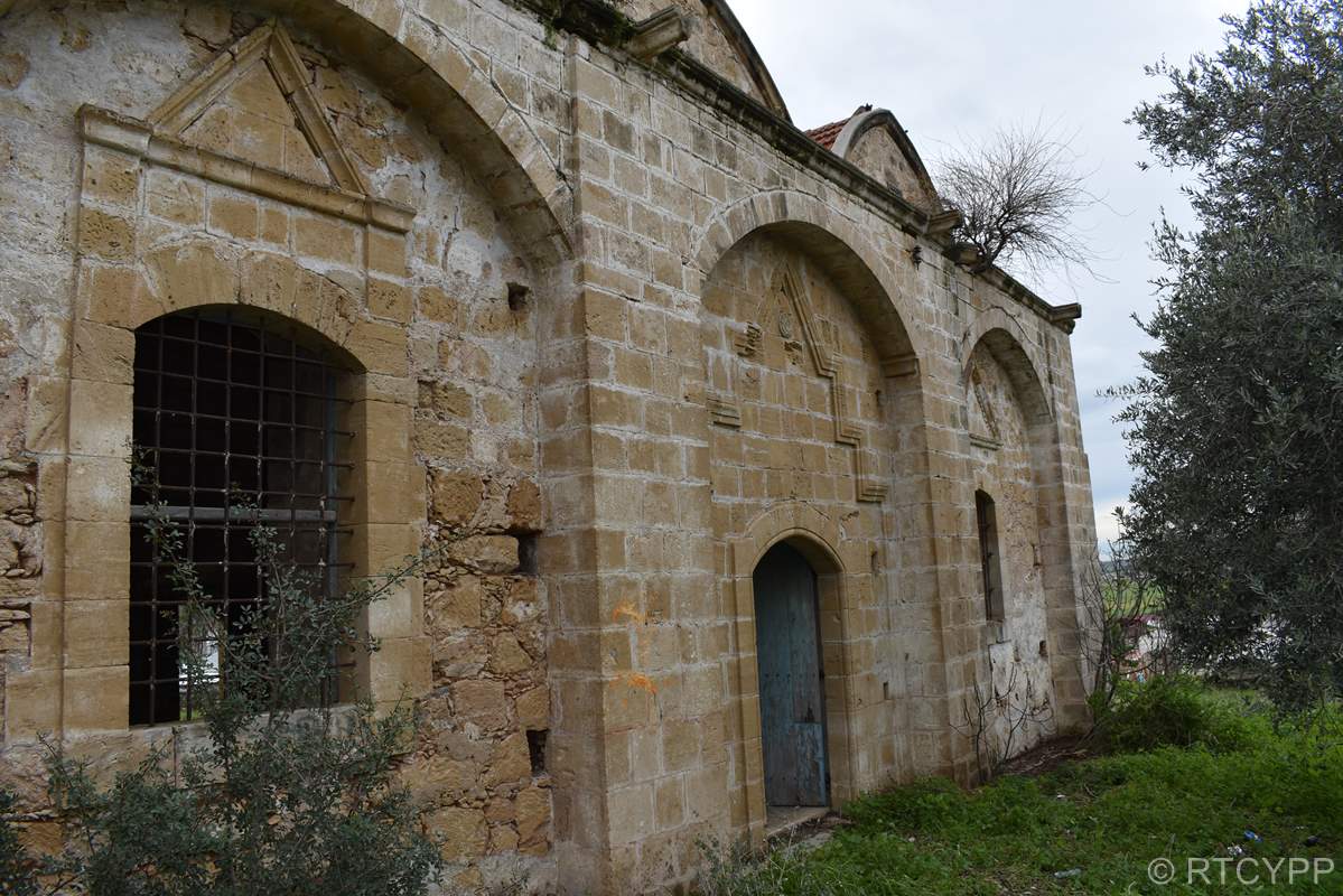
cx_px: 672
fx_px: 1007
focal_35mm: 27
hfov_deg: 67.4
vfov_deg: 48.0
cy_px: 448
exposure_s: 1/200
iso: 100
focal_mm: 18
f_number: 8
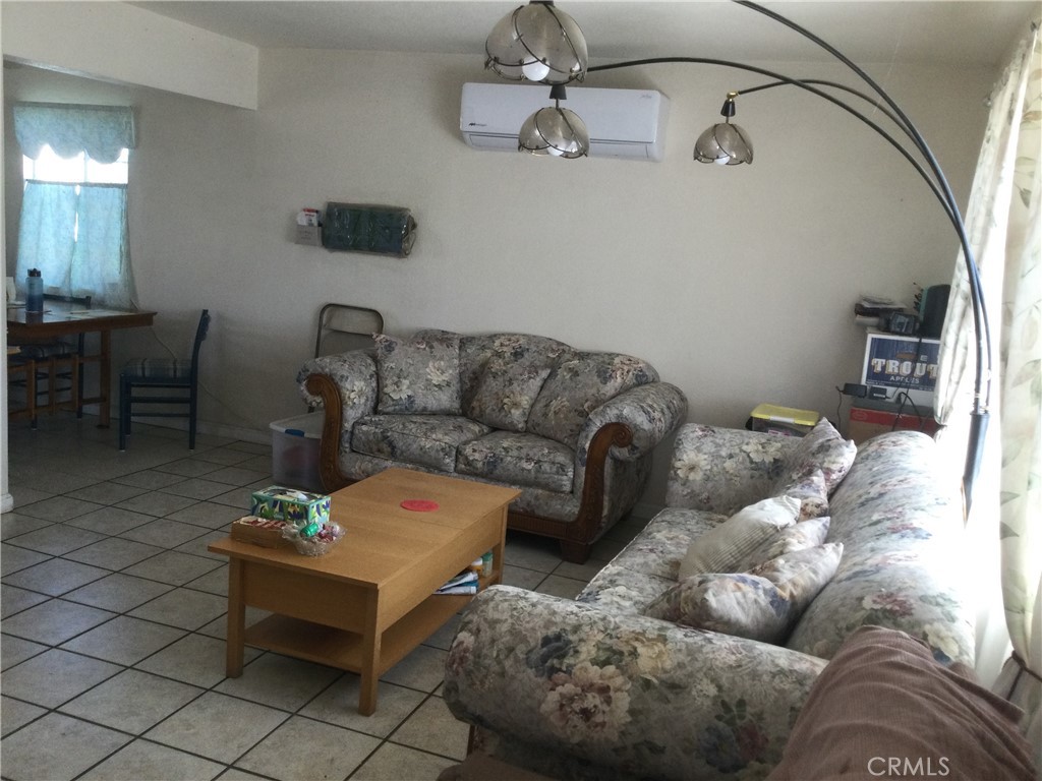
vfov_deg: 45.4
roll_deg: -2.0
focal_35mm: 31
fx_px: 933
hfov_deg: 58.4
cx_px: 521
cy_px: 390
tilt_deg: -7.9
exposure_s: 1/30
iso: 25
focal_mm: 3.3
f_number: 2.4
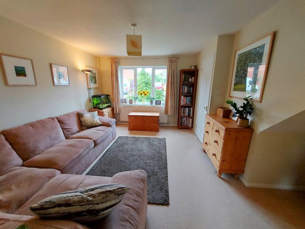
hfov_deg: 106.2
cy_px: 114
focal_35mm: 13
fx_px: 115
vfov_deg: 89.9
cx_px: 152
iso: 160
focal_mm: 1.74
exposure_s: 1/50
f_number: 2.2
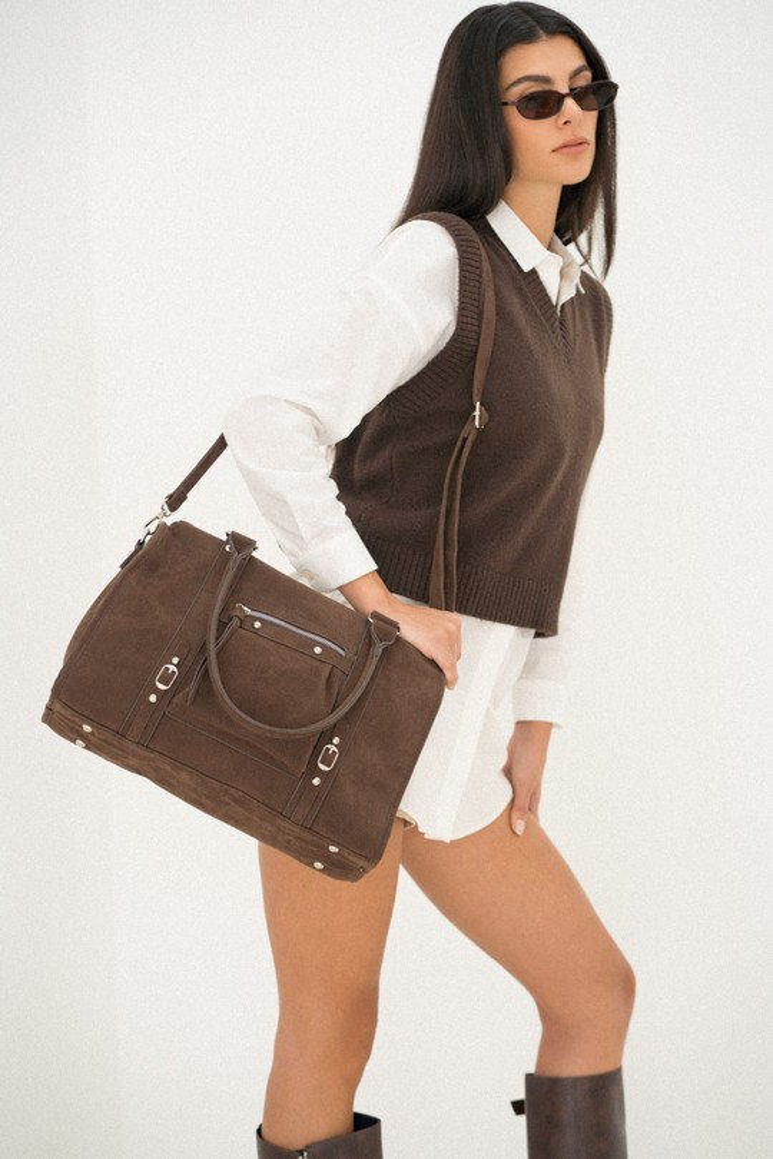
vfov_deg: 23.9
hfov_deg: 16.1
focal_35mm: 85
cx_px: 386
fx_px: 2737
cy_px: 580
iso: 800
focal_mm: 85
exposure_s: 1/800
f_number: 4
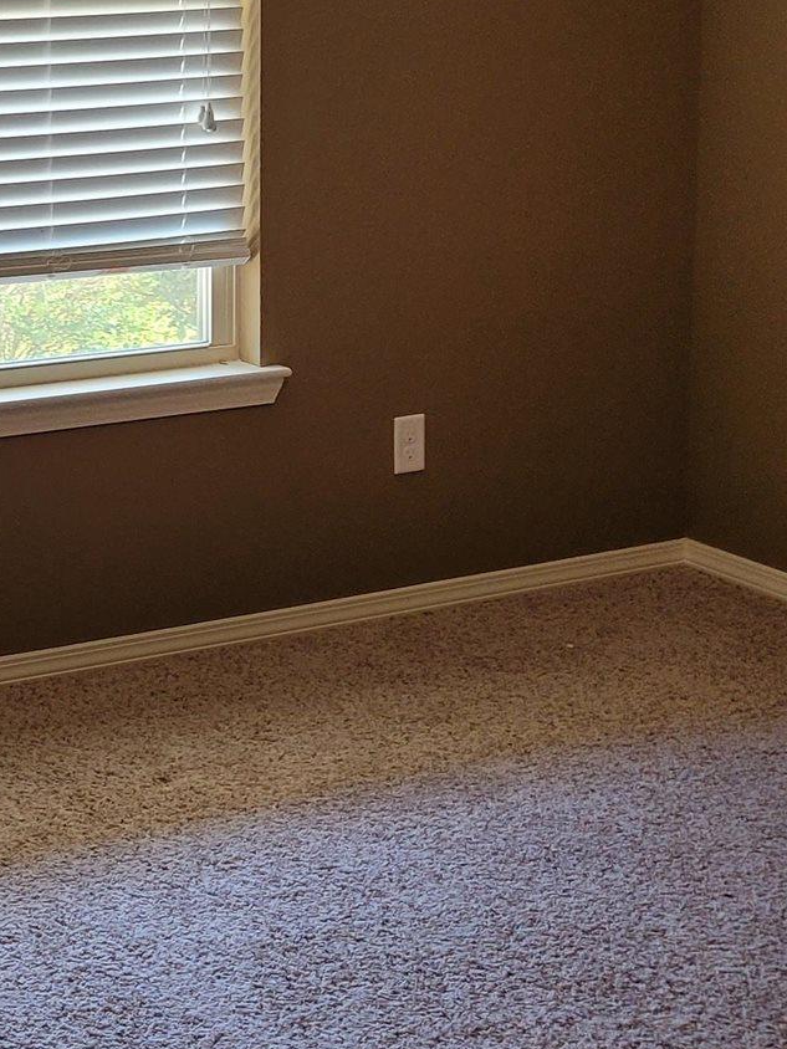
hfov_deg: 19.5
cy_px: 229
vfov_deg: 26.9
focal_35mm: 71
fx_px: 2152
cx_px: -168
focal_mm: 5.4
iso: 200
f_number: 1.8
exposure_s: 1/120
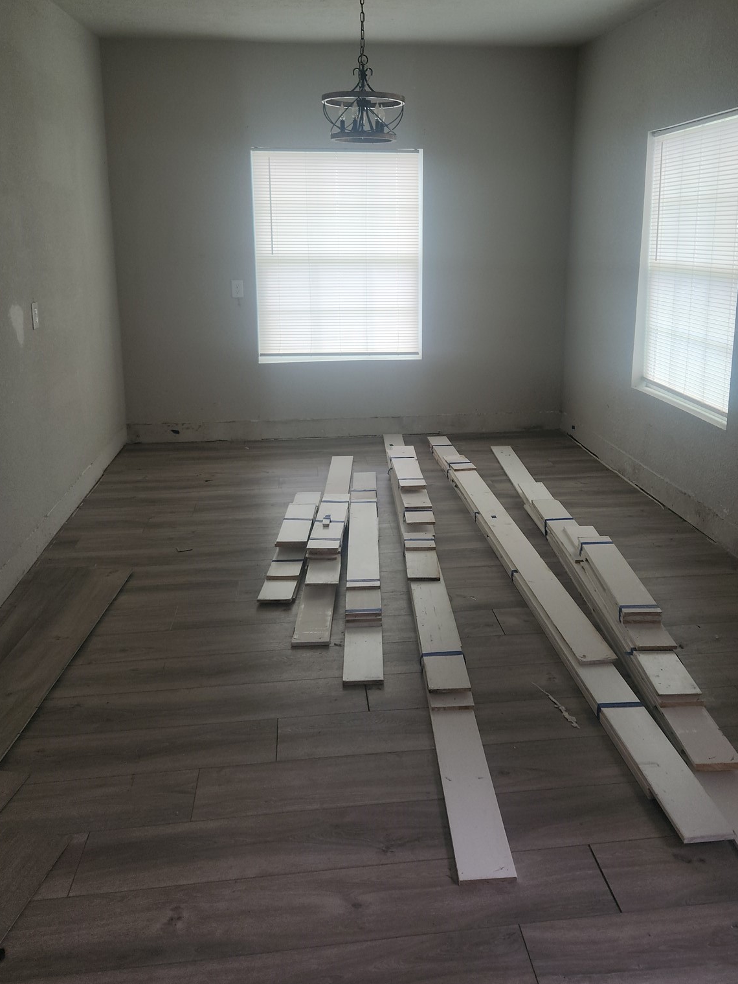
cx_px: 427
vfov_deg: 57.8
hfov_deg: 45.3
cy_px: 382
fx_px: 881
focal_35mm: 31
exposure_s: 1/60
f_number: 1.8
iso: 25
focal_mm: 5.4
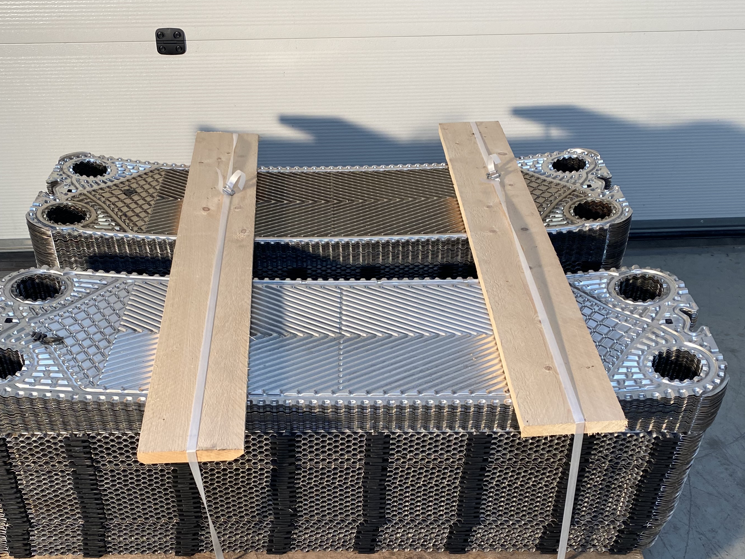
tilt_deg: -38.1
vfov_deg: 36.4
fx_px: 839
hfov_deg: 47.9
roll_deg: -0.8
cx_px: 357
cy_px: 376
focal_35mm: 39
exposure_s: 1/100
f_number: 1.8
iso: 80
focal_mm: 4.25
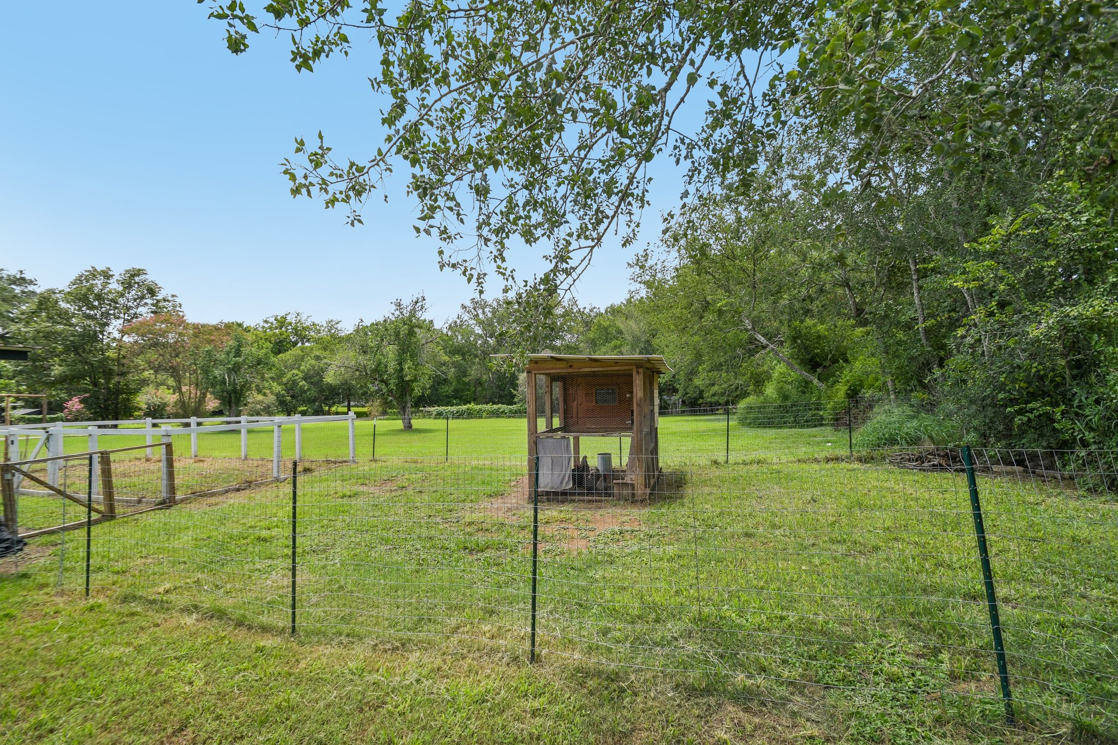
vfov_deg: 77.3
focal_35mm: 15
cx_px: 559
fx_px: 466
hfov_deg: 100.4
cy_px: 372
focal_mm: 10
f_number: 8
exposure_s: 1/500
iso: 400
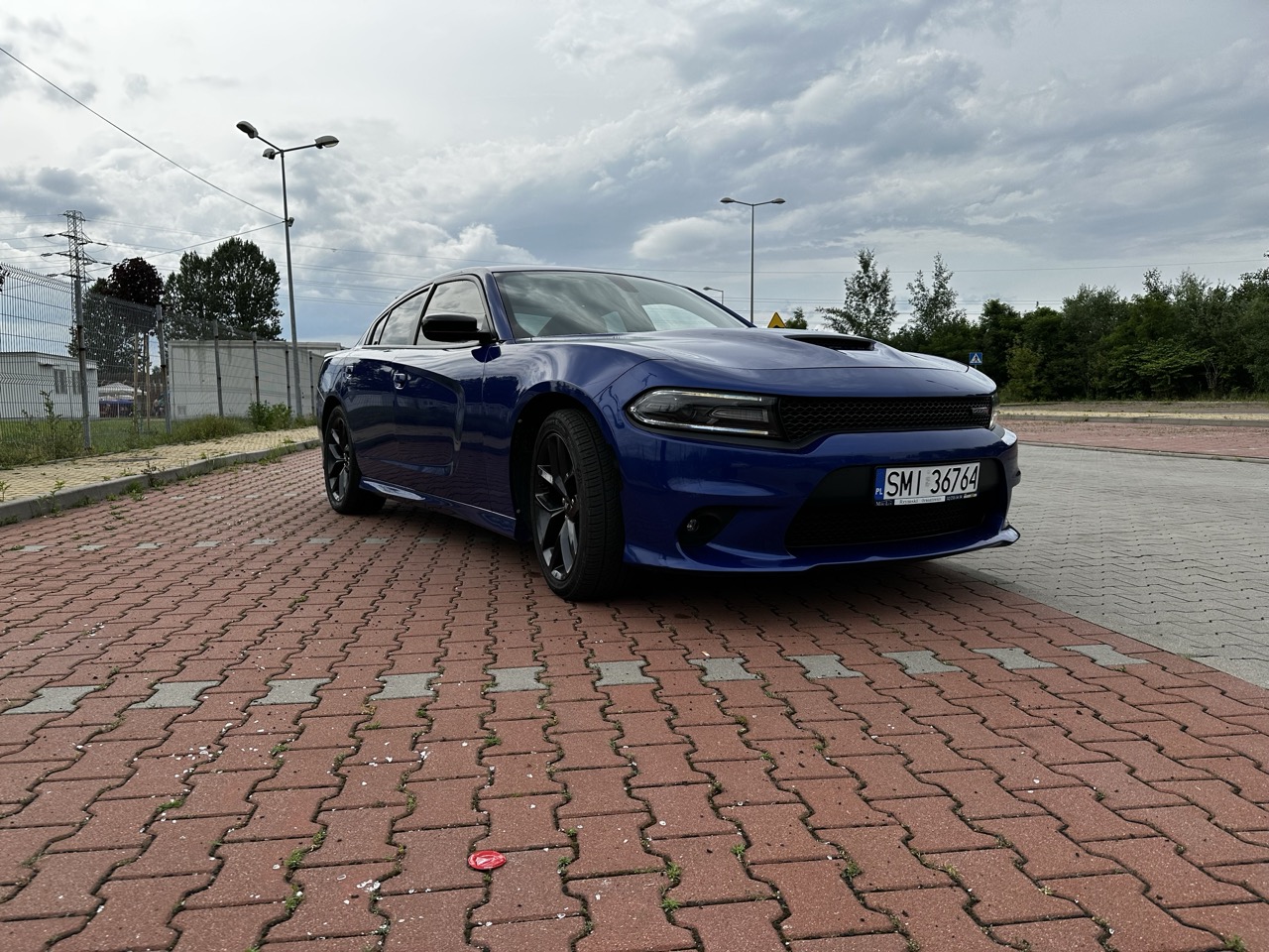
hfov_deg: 71.6
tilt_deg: -5.1
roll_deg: +1.5
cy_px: 476
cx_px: 634
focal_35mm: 24
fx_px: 880
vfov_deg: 56.8
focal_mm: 6.86
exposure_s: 1/5525
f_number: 1.78
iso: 80
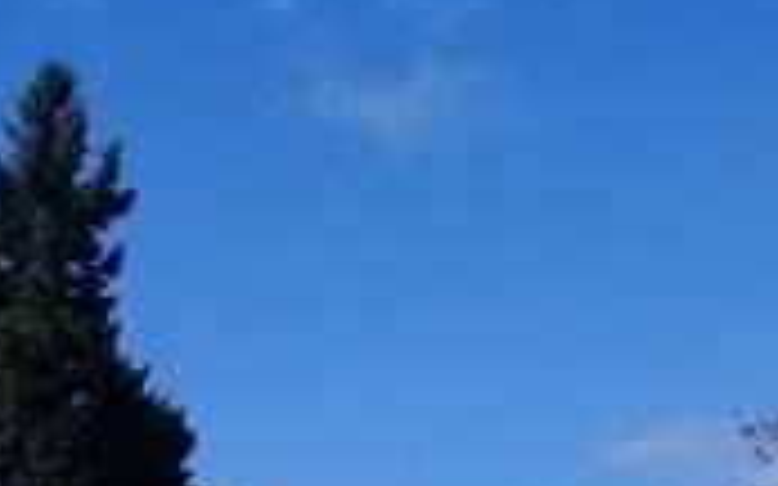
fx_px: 1992
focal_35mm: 94
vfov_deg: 12.1
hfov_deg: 21.4
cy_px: 1017
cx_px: 765
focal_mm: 3.3
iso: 50
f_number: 2.2
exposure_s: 1/2123
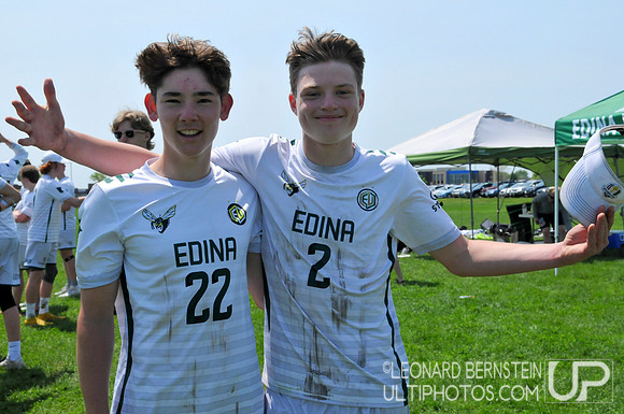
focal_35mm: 45
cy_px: 207
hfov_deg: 43.7
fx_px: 779
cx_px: 312
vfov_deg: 29.8
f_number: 8
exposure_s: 1/2500
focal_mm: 30
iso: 800
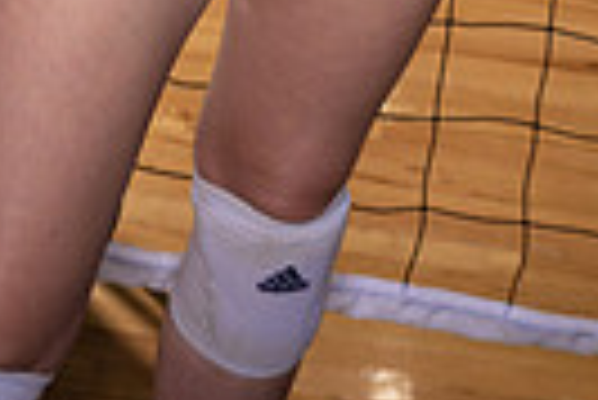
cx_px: 171
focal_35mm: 118
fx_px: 1962
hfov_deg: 17.3
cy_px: -571
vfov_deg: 10.1
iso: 400
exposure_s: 1/250
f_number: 8
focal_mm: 35
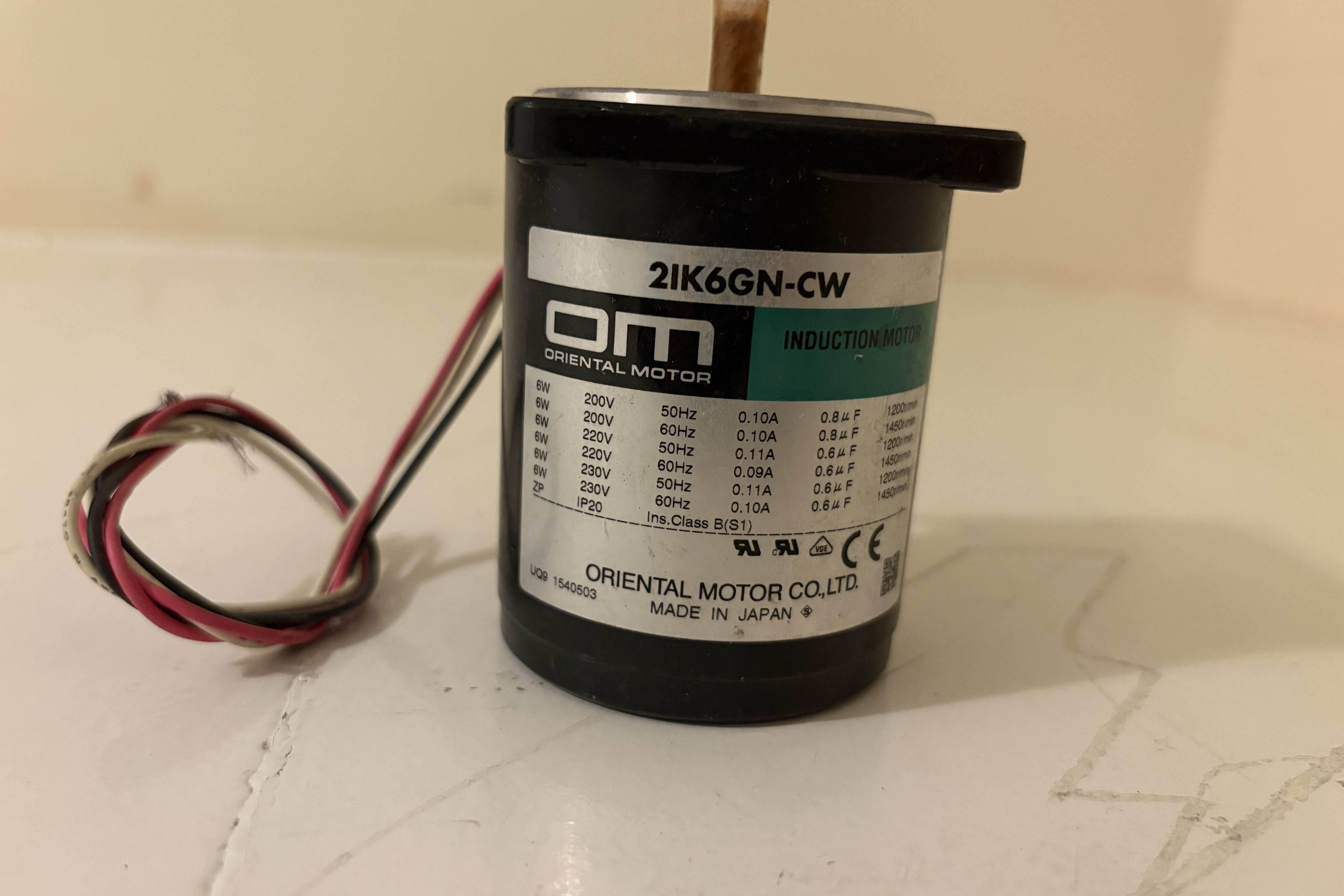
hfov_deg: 65.5
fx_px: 1045
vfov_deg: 46.4
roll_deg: -3.1
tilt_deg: -14.7
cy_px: 440
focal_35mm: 28
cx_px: 654
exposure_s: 1/33
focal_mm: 5.96
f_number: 1.6
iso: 400
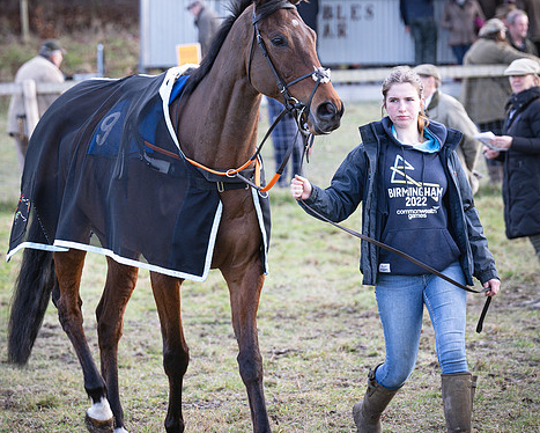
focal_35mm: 235
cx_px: 251
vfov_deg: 6.6
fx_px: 3757
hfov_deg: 8.2
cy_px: 165
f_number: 2.8
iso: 400
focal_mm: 102
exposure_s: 1/500
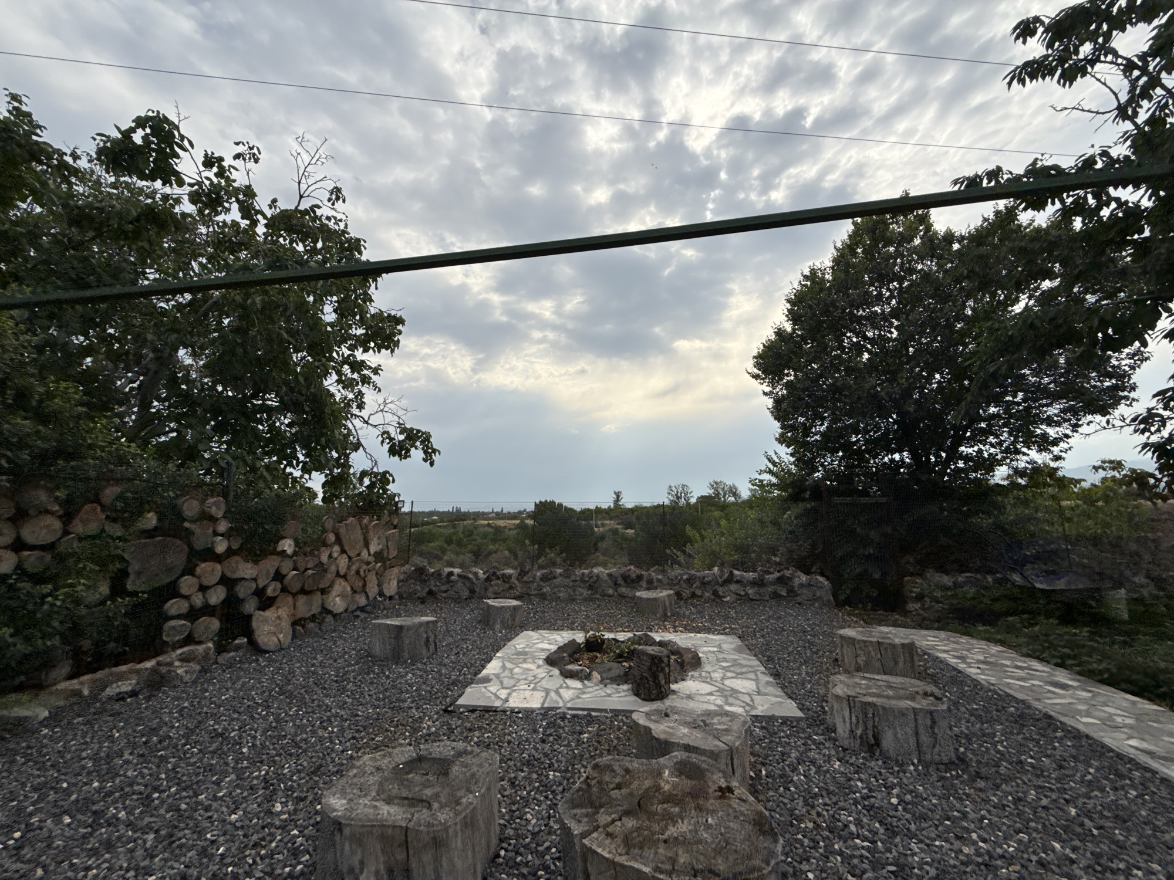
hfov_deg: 102.1
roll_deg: -0.3
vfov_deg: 85.7
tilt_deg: +9.1
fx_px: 475
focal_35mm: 14
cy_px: 440
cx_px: 587
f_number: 2.2
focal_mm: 2.22
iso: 50
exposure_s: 1/4762
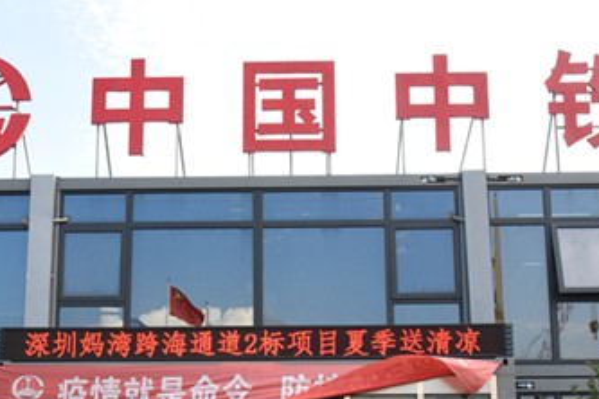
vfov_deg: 24.5
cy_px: 343
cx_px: 273
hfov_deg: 36.8
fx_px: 898
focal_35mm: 54
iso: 3200
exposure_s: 1/640
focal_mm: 30
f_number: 10
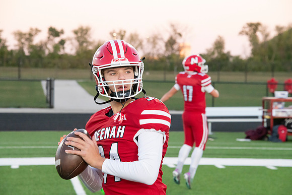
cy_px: 98
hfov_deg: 12.8
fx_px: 1298
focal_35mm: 160
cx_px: 146
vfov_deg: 8.6
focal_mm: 160
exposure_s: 1/400
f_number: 9
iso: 8000
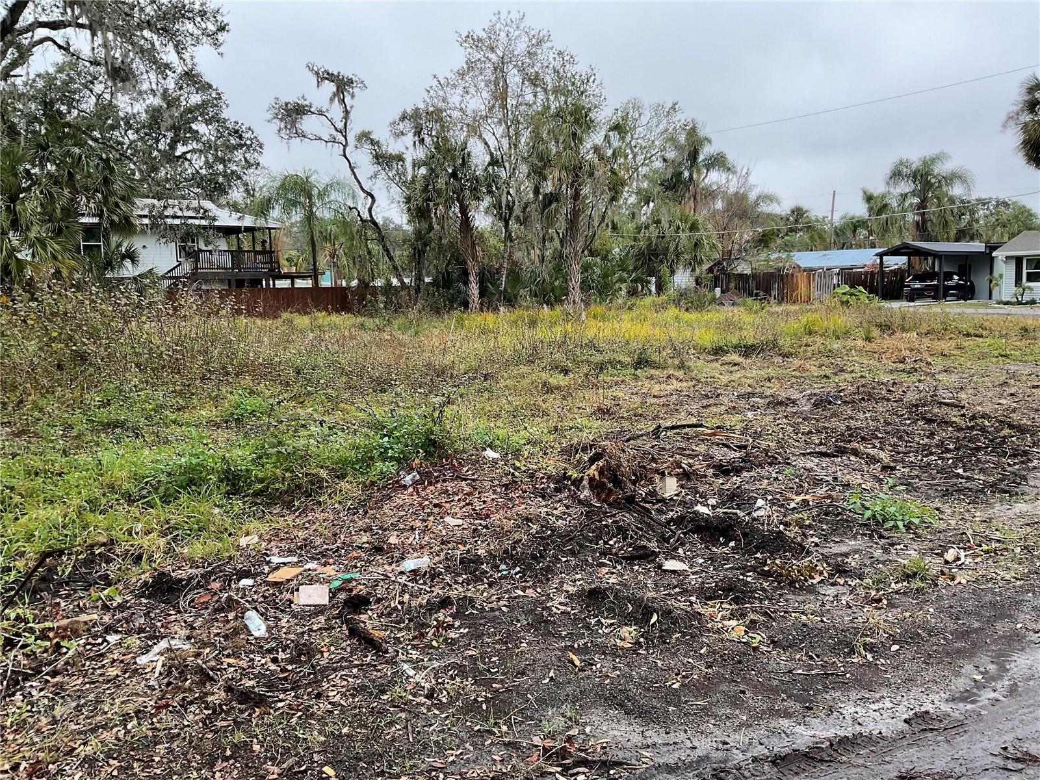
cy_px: 390
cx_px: 520
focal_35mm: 29
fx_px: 871
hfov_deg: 61.7
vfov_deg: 48.2
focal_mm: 3
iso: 16
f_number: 1.8
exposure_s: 1/146
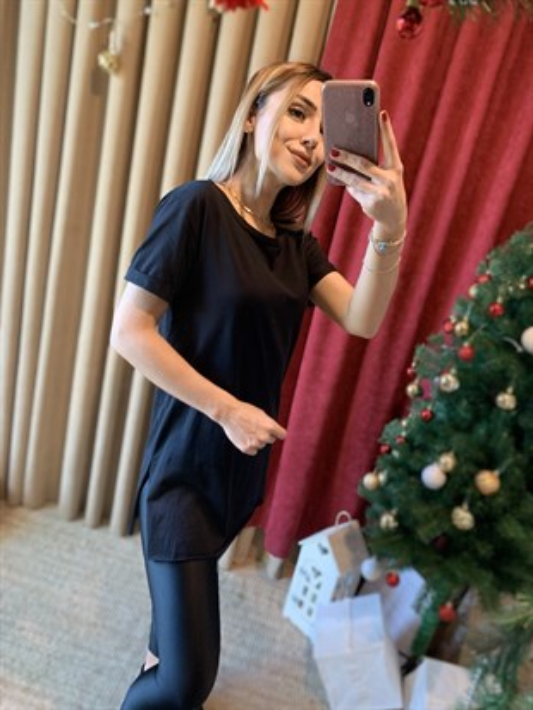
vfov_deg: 67.3
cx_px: 266
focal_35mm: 26
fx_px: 534
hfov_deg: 53.1
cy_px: 355
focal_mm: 4.25
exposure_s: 1/60
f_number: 1.8
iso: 200
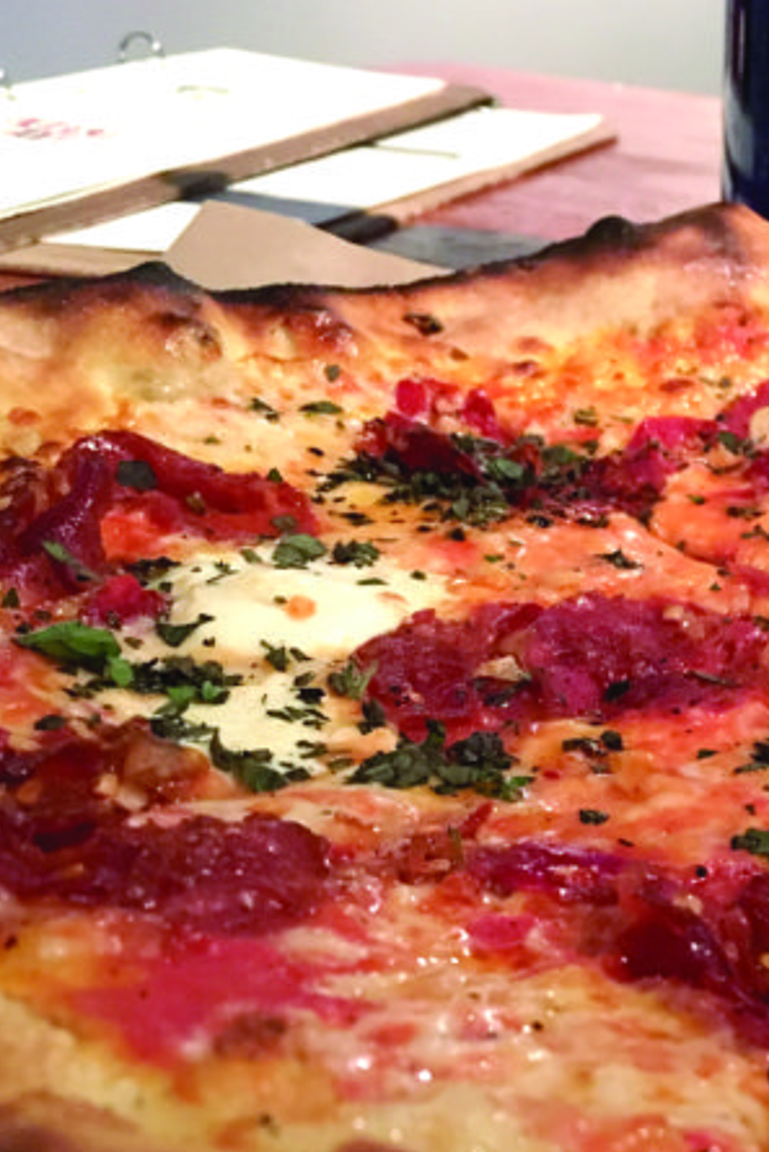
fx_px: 1665
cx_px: 891
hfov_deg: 24.0
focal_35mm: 52
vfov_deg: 38.0
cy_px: 714
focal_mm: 4.15
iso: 500
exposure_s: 1/15
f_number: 2.2
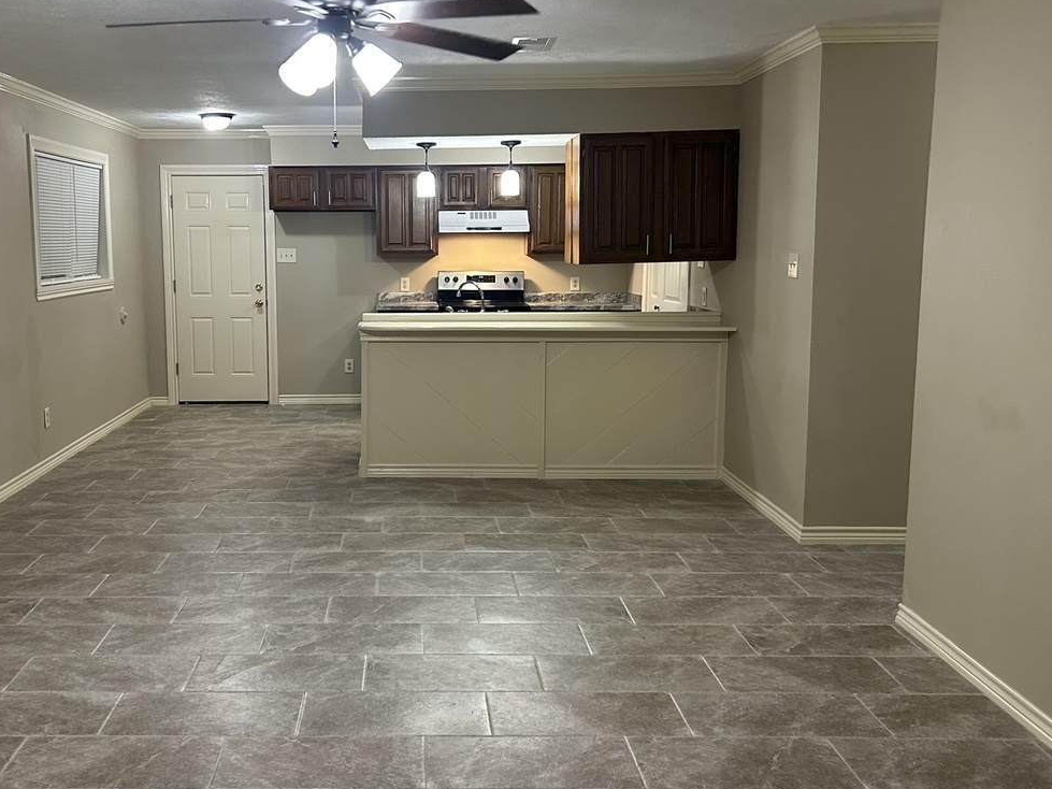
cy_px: 365
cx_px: 406
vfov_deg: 41.8
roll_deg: -1.2
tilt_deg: -7.1
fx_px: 1033
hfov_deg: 53.5
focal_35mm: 34
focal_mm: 5.7
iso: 200
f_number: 1.5
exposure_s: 1/60
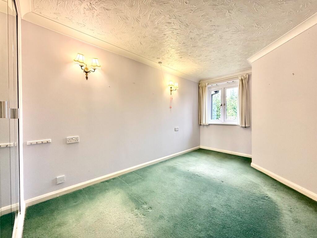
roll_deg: +0.1
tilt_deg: -0.4
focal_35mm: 14
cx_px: 158
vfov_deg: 85.7
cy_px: 119
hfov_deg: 102.1
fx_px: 128
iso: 160
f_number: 2.2
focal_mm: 2.22
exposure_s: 1/99
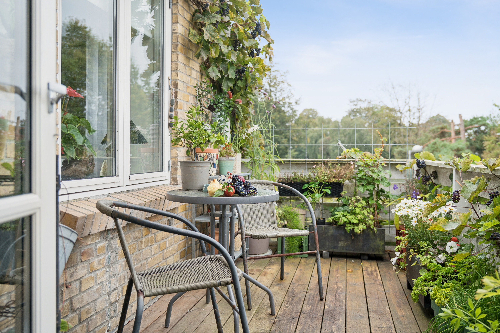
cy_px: 166
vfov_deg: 41.1
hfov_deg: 58.7
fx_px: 444
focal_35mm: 32
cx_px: 250
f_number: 2.8
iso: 250
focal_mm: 32
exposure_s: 1/160
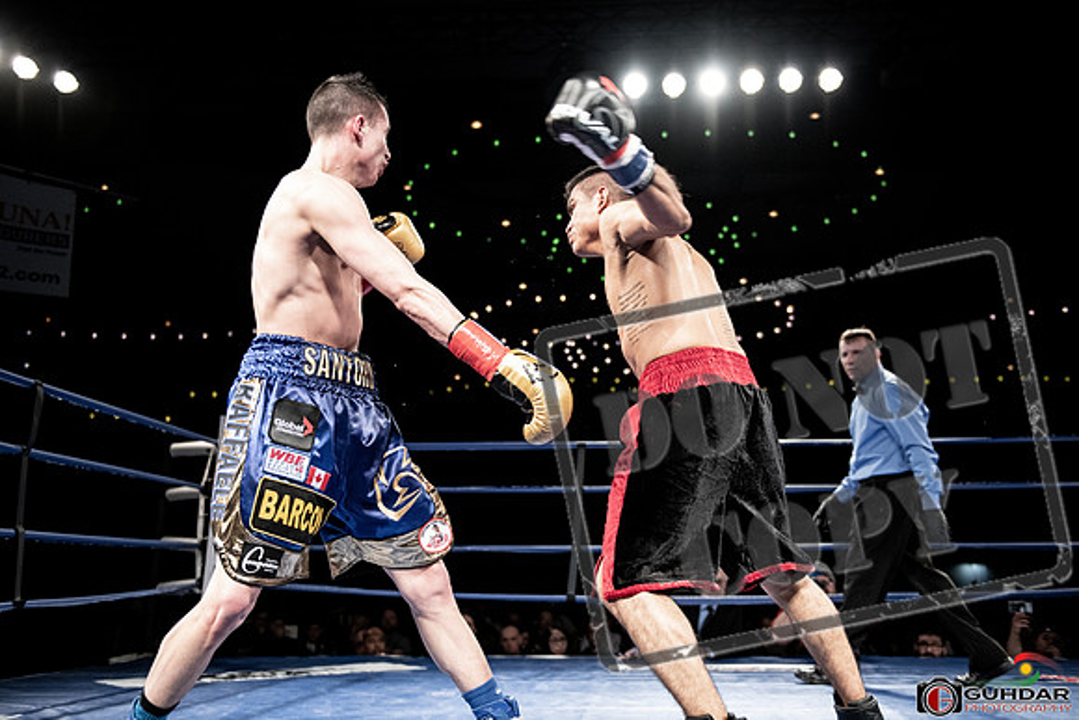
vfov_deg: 37.9
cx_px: 540
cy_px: 360
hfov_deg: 54.4
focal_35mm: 35
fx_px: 1049
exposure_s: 1/1000
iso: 2000
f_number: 2.8
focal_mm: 35
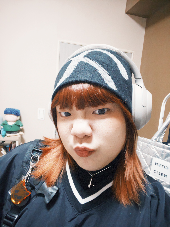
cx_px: 85
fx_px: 151
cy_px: 114
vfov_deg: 73.9
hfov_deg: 58.9
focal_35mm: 23
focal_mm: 2.71
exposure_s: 1/15
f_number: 2.2
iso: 1000
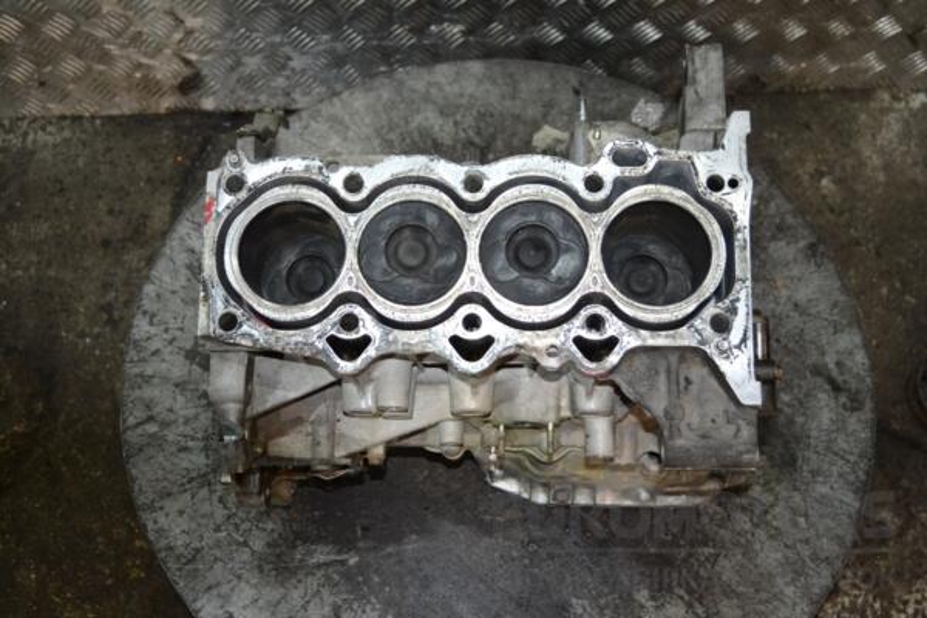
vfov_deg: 28.1
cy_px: 309
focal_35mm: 48
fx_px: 1236
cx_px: 464
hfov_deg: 41.1
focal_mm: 32
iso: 1100
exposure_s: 1/60
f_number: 5
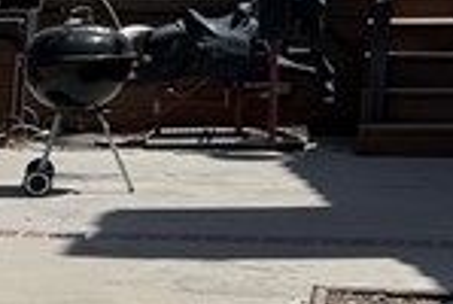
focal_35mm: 171
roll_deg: +0.7
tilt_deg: -13.1
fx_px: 2156
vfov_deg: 8.0
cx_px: -787
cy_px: 410
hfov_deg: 9.8
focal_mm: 6.76
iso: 80
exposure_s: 1/9091
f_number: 1.78
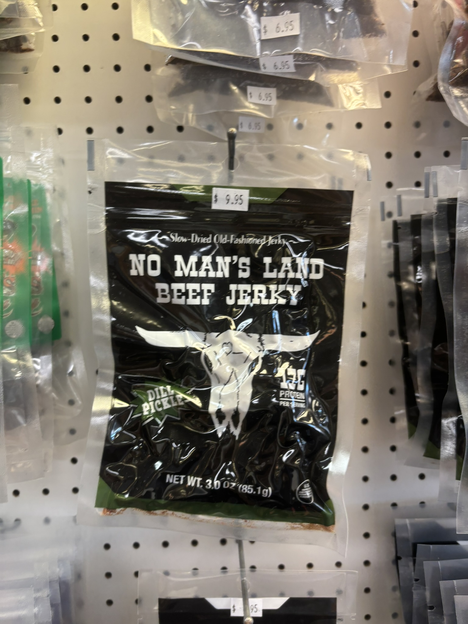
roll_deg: +0.5
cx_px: 234
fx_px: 469
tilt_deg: -2.3
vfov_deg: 67.3
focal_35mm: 26
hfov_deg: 53.1
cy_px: 312
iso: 100
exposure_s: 1/60
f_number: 1.6
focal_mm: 5.96
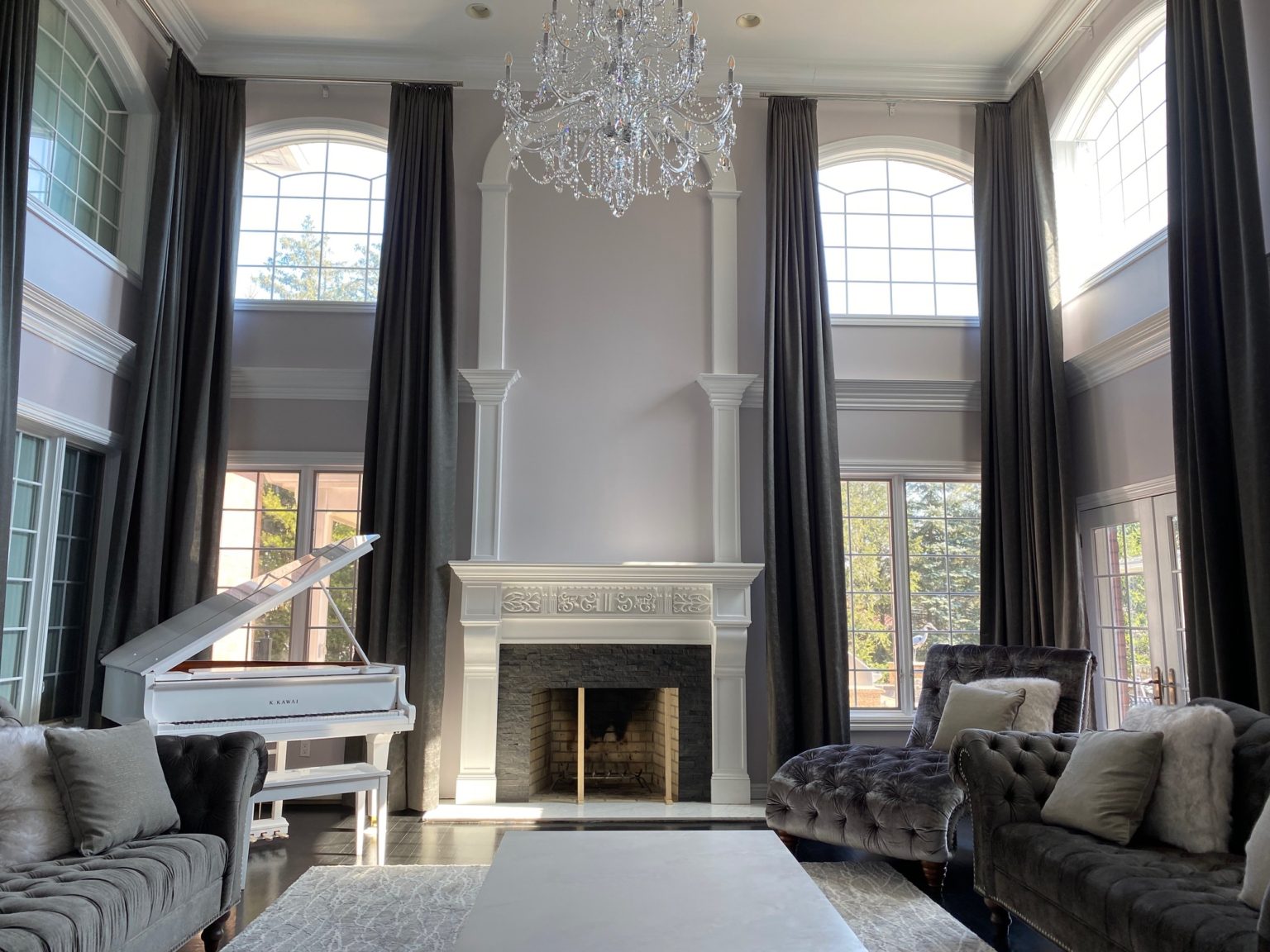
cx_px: 635
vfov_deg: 53.1
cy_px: 476
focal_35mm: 26
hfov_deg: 67.3
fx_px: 954
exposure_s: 1/121
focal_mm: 4.25
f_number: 1.8
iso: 64
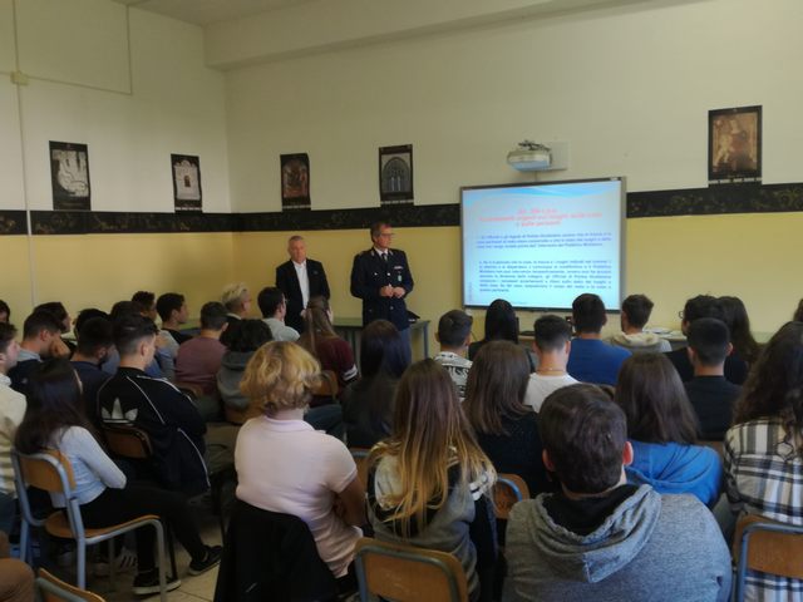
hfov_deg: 60.0
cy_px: 301
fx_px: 696
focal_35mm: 30
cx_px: 402
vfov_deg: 46.8
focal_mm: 3.79
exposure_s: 1/33.3
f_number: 2
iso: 80
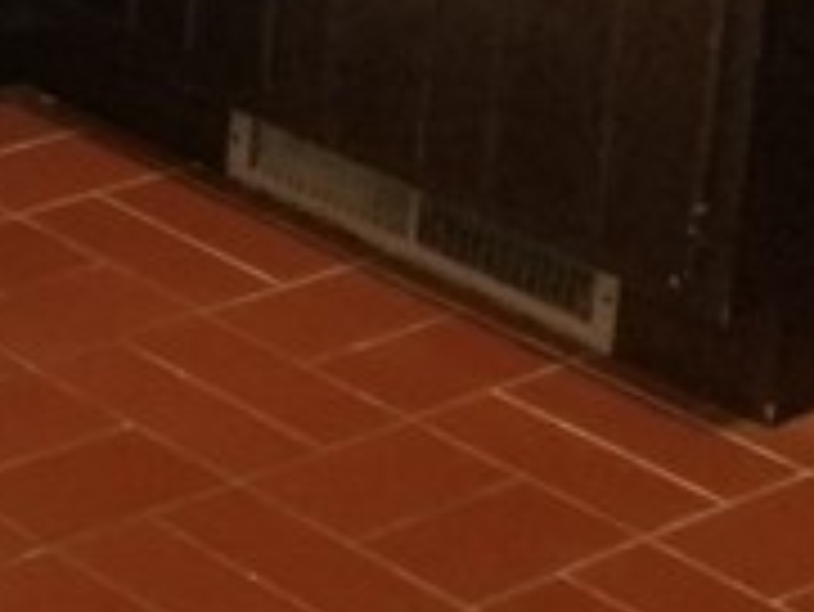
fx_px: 3459
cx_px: -1183
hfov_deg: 11.1
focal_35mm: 147
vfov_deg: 9.1
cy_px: -850
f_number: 1.7
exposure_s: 1/12
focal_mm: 4.25
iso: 125
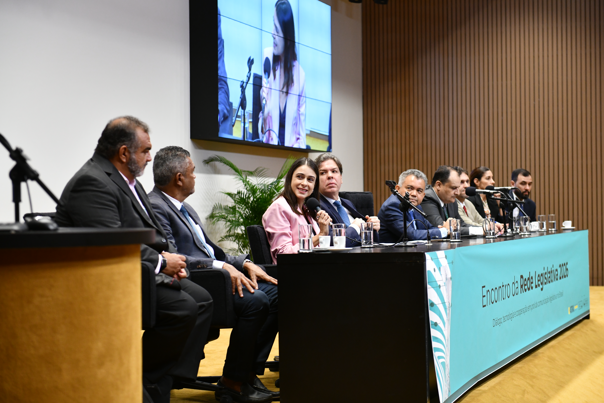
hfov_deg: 28.8
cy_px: 202
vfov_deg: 19.5
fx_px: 1174
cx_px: 302
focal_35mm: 70
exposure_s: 1/80
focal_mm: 70
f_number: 3.5
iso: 2000
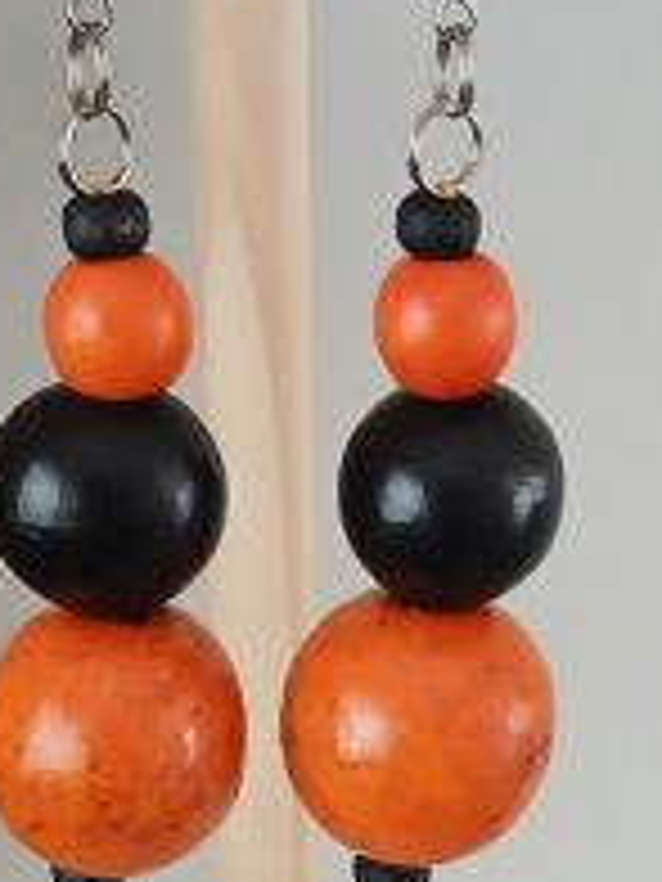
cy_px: 950
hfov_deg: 13.5
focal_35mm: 110
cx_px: 351
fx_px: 2805
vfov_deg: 17.3
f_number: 1.8
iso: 250
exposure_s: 1/25
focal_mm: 3.98
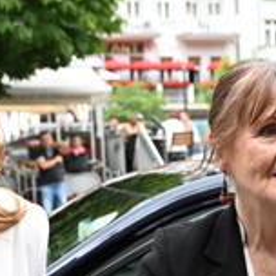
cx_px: 209
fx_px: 1010
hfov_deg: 15.5
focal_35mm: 112
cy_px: 327
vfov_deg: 15.0
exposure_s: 1/3200
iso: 1000
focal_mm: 29
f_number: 3.5
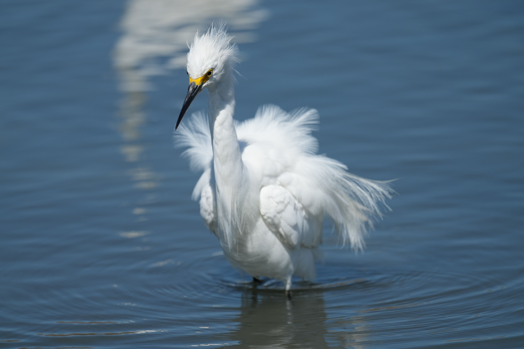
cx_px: 262
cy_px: 174
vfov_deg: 2.5
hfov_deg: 3.7
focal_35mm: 560
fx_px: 8150
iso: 400
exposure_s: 1/2500
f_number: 6.3
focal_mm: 560
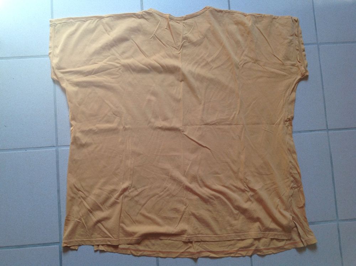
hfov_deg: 52.7
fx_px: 359
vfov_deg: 40.6
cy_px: 133
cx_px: 178
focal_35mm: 35
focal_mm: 4.28
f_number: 2.4
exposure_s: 1/120
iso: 80
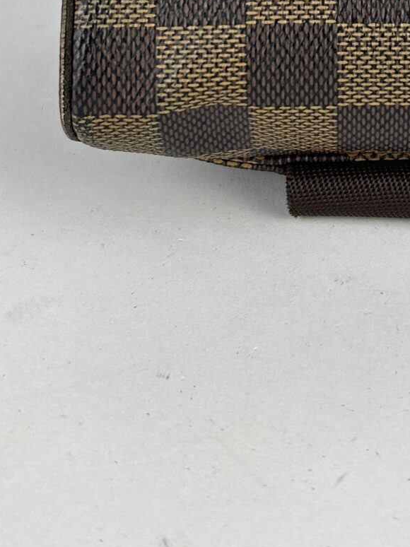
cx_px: 403
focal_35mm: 86
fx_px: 1359
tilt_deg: -22.8
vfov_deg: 21.3
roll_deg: -2.5
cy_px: -88
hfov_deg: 16.8
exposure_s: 1/214
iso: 40
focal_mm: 5.7
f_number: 1.5
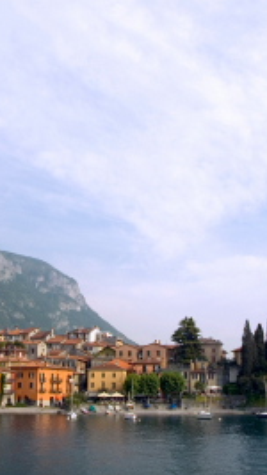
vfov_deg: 45.5
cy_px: 249
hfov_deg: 26.5
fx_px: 567
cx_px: 127
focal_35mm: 45
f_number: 7.1
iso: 200
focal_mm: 18
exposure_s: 1/200
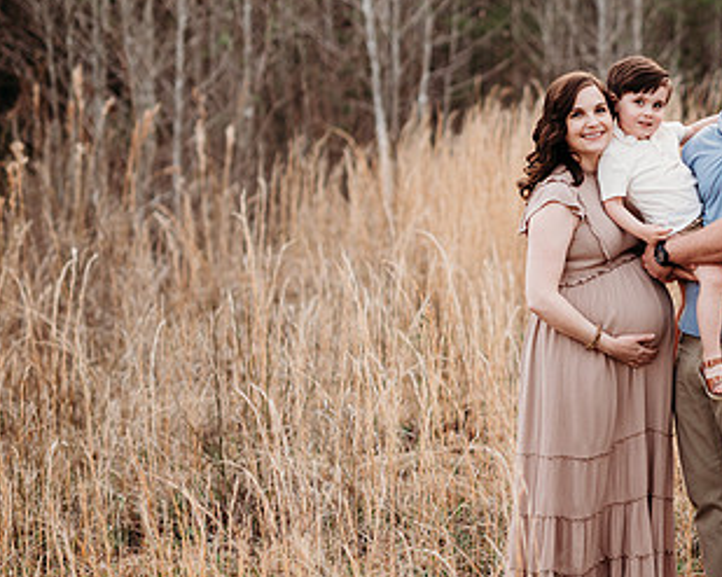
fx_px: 3204
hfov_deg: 12.7
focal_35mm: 150
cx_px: 664
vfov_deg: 10.3
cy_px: 328
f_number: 2.5
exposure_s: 1/400
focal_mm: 85
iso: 160
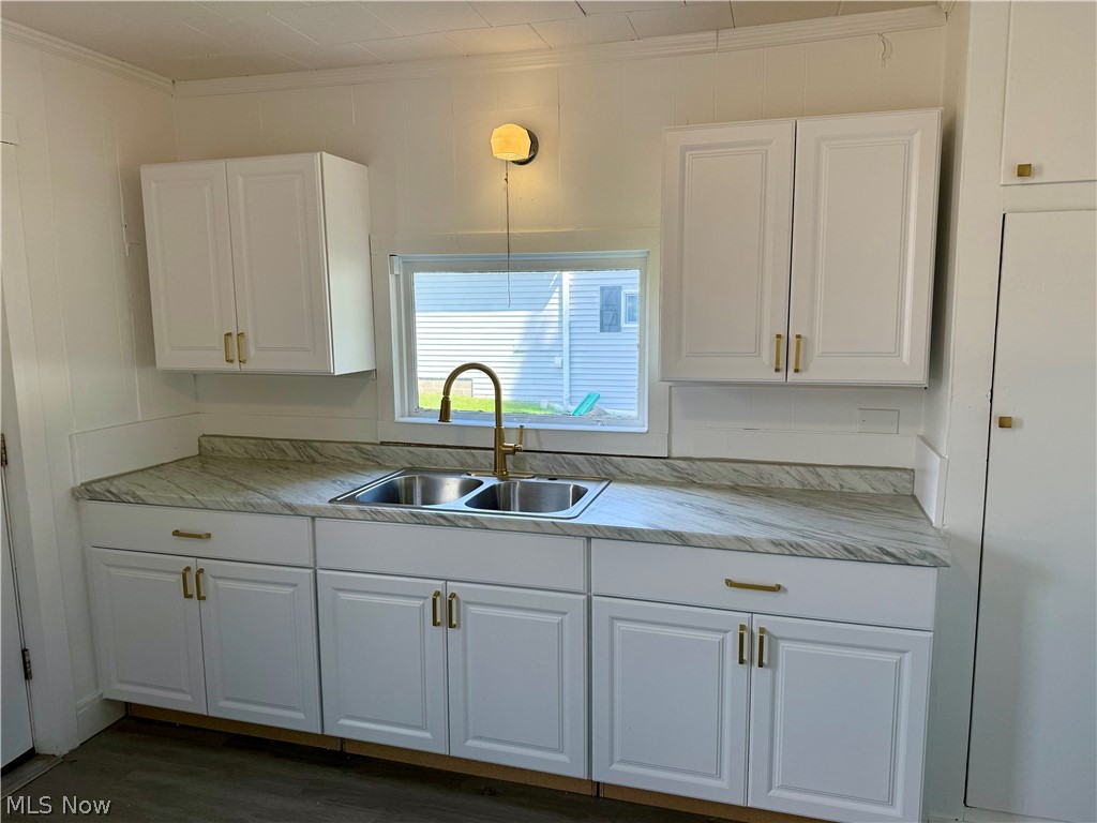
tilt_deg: -7.6
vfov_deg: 56.8
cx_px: 548
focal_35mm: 24
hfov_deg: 71.6
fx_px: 761
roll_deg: +0.5
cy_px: 412
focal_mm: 6.76
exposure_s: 1/276
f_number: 1.78
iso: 100
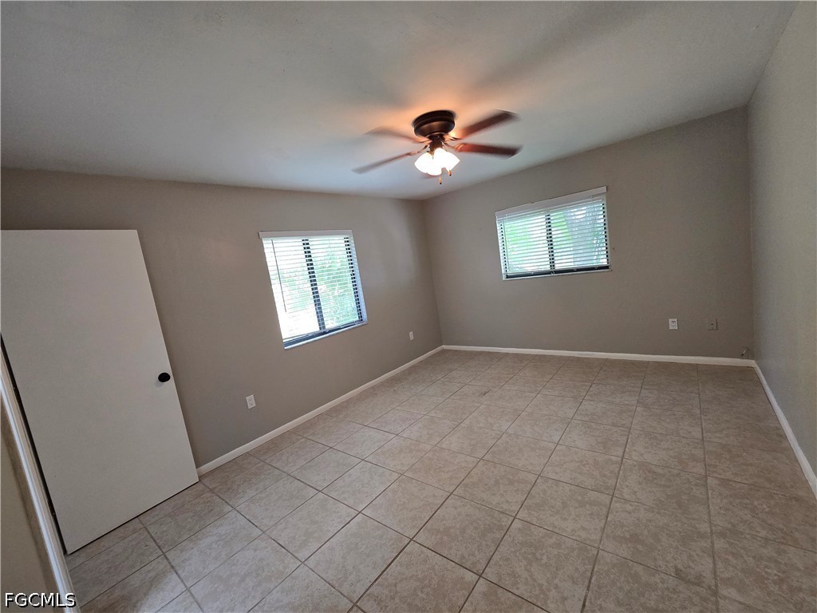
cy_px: 306
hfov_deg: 106.2
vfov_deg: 89.9
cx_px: 408
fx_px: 307
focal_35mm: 13
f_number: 2.2
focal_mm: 2.2
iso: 160
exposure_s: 1/60
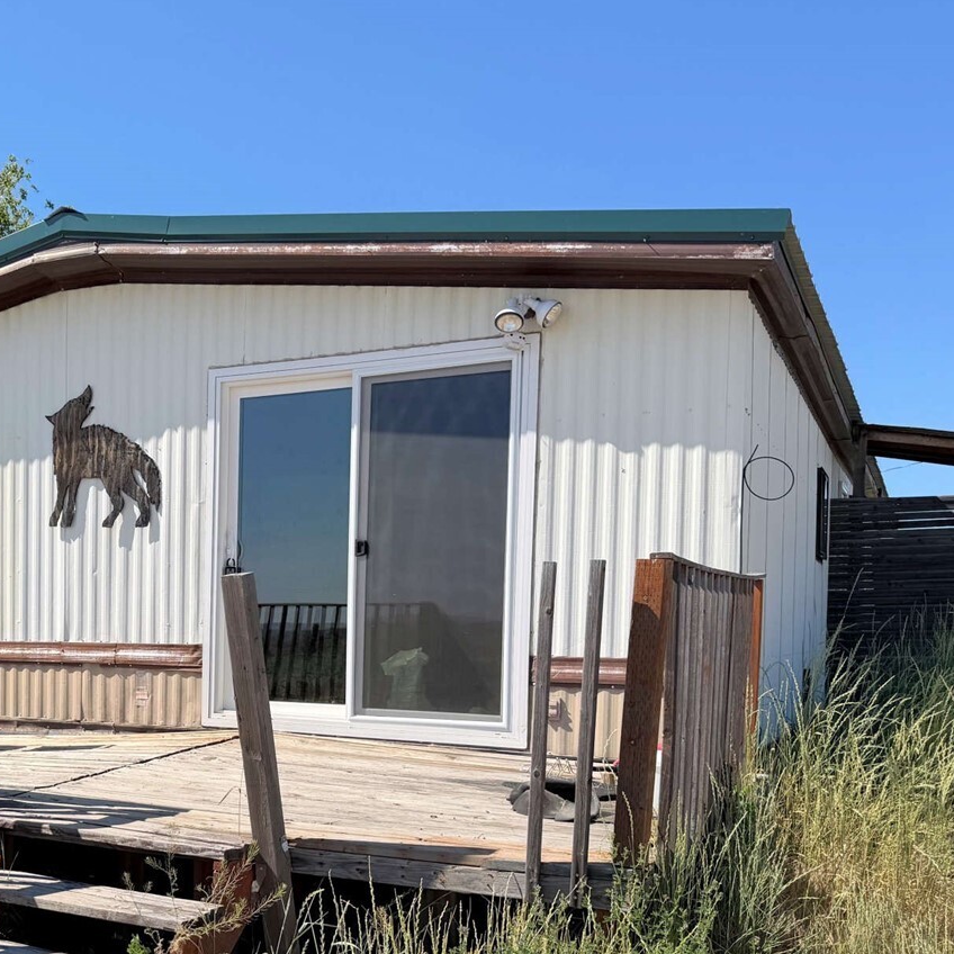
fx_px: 1247
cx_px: 112
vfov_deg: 41.2
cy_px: 656
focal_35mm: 40
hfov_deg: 39.2
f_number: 1.78
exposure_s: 1/4167
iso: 80
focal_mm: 6.76
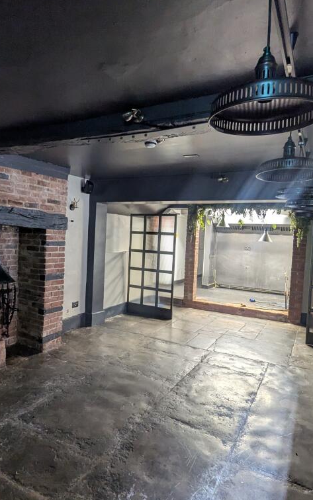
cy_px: 250
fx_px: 314
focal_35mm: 23
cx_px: 128
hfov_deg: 52.7
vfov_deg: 77.1
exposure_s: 1/25
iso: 163
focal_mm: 2.35
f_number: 2.2
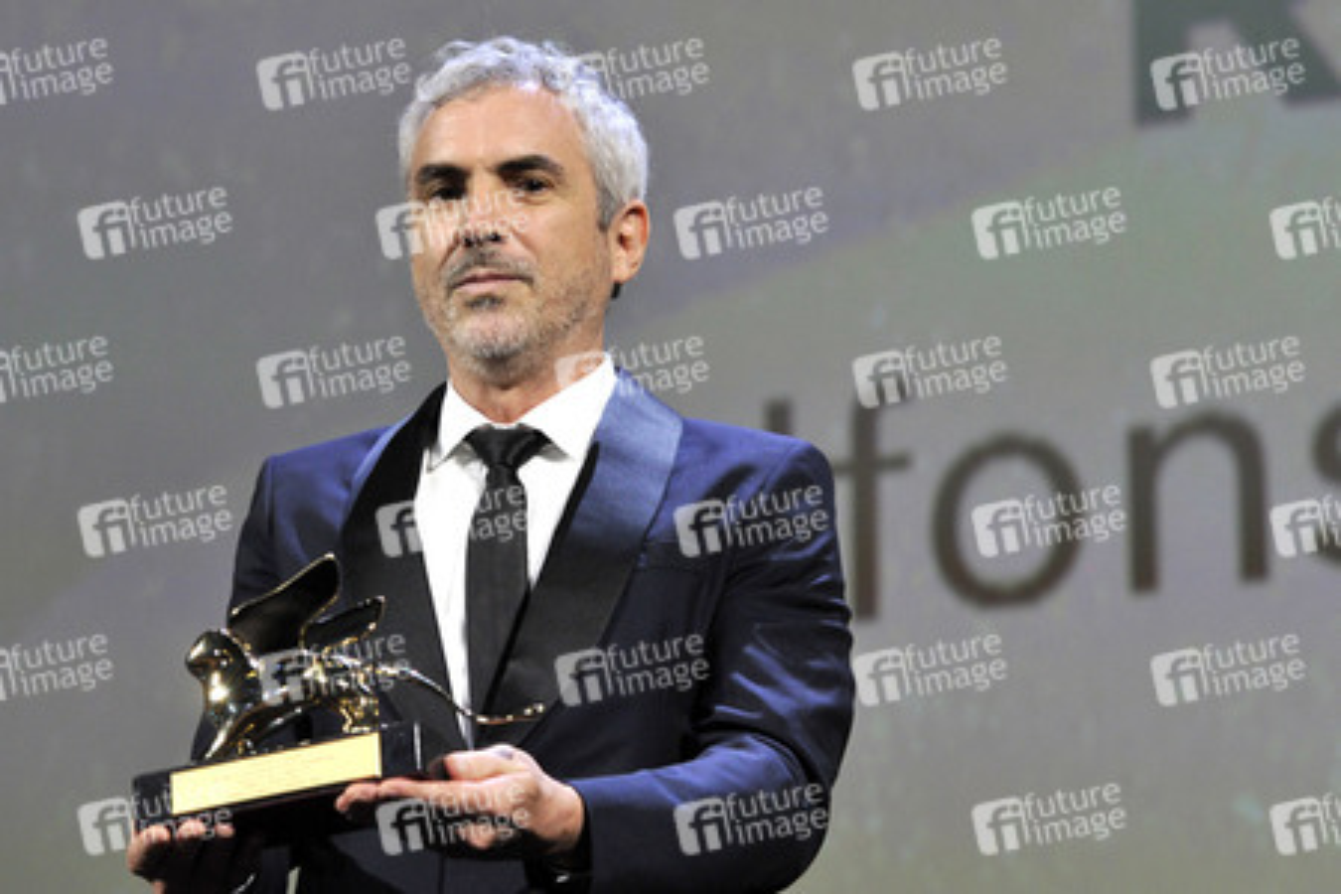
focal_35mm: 135
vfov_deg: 10.2
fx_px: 5028
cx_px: 670
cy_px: 447
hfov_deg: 15.2
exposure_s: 1/320
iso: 2500
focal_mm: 135
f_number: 5.6
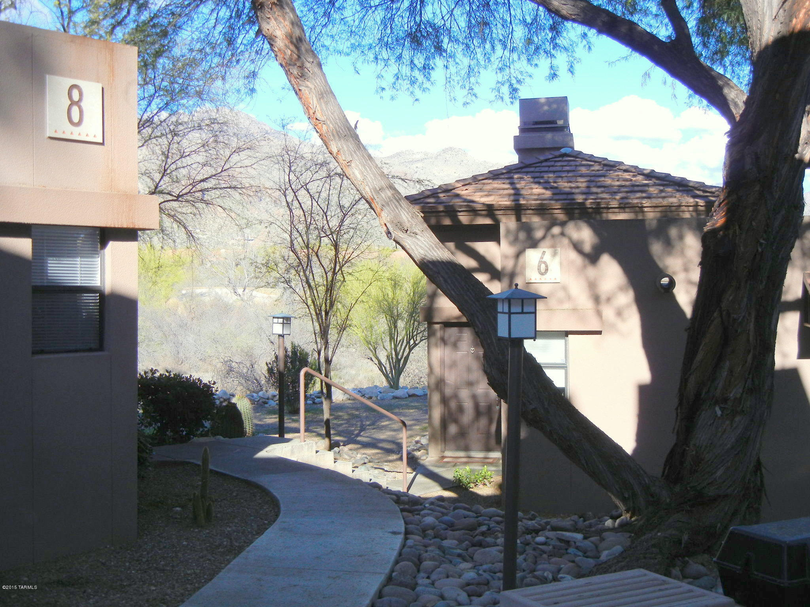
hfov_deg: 42.1
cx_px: 405
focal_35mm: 45
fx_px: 1053
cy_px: 304
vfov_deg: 32.2
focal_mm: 8.1
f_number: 3.8
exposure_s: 1/652
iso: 160
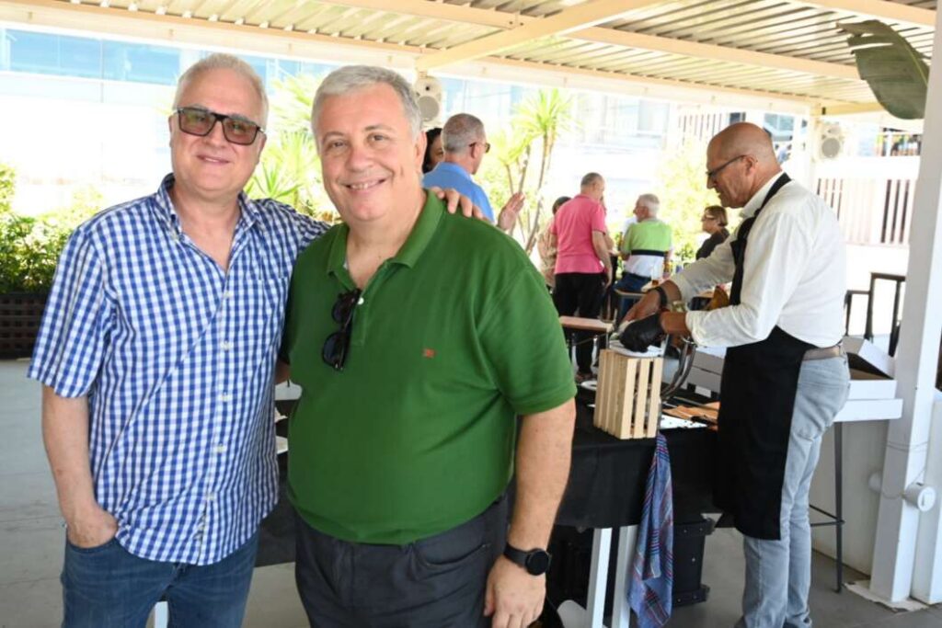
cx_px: 471
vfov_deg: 43.6
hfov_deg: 61.9
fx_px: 785
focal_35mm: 30
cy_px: 314
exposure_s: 1/161
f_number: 5
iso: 400
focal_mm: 30
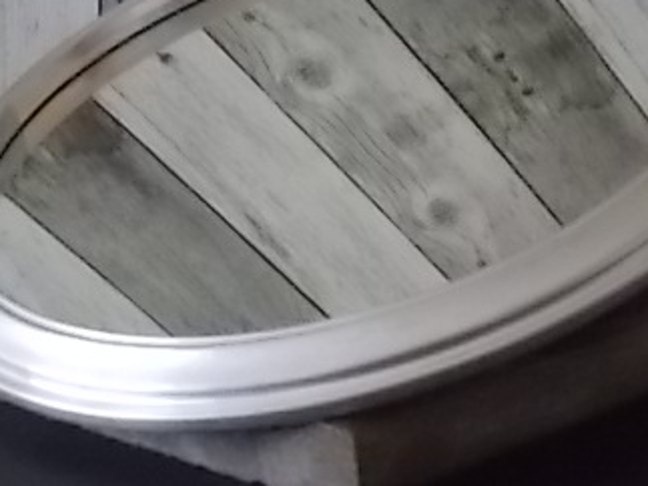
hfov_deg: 17.1
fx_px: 2152
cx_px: 335
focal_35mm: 115
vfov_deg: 12.8
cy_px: 133
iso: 800
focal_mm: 10.3
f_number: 4.9
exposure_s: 1/100
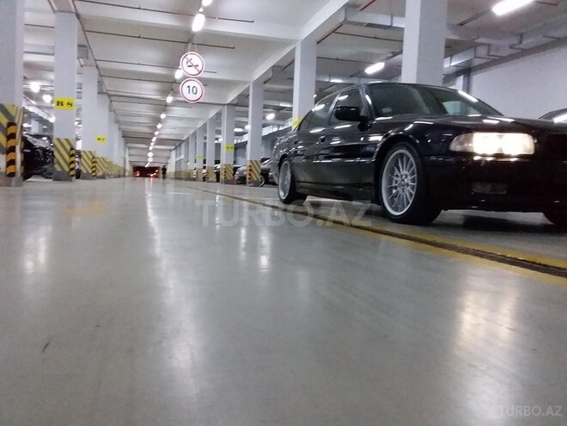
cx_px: 284
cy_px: 213
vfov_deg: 45.4
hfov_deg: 58.4
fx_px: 508
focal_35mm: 31
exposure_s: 1/17
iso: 320
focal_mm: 3.3
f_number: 2.2
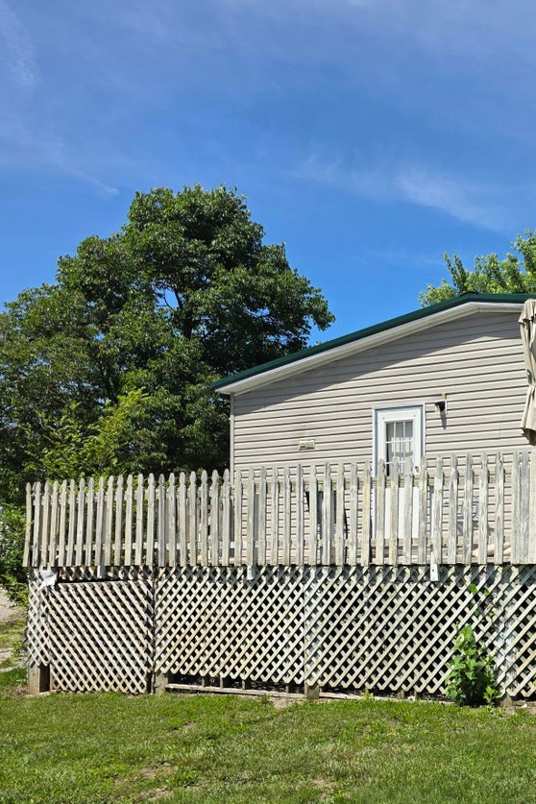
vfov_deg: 49.3
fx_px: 871
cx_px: 588
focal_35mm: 39
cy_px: 481
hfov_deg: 30.6
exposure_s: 1/6809
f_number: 1.7
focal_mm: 6.3
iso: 80
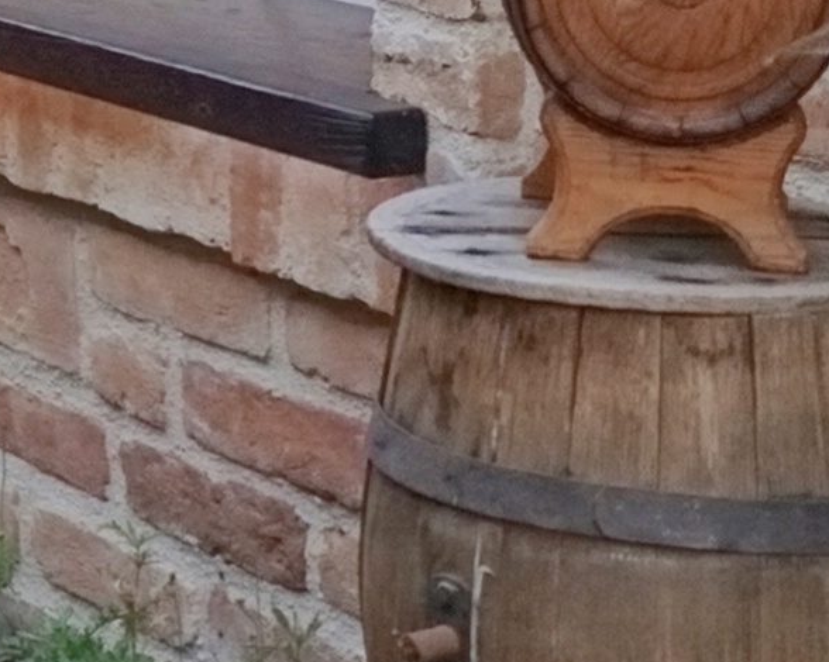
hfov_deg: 11.8
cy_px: -94
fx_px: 3826
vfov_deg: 9.8
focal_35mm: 156
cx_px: -410
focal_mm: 6.14
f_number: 1.6
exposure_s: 1/100
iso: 125
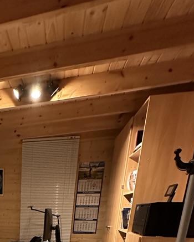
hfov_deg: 40.7
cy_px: 282
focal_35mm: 32
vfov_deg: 40.9
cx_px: 4
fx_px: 230
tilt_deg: -17.8
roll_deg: -1.3
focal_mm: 2.22
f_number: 2.2
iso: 800
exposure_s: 1/60
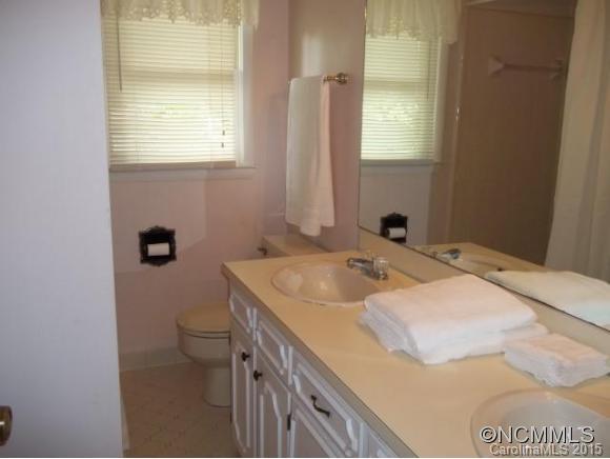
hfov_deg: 56.8
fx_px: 564
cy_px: 230
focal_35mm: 32
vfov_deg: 44.2
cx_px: 305
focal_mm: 5.7
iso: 64
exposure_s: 1/30
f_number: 2.9
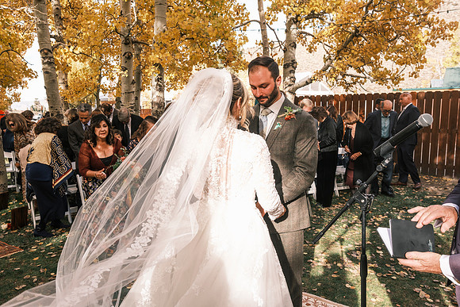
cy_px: 154
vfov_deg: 48.0
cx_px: 230
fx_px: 345
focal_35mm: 27
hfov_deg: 67.4
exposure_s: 1/125
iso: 160
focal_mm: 18
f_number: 5.6
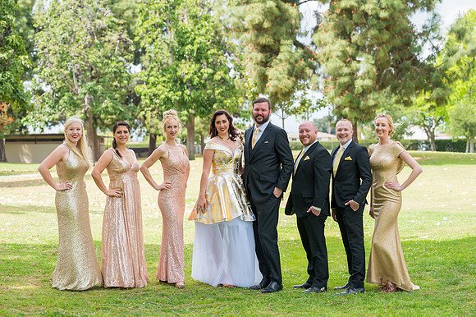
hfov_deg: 28.9
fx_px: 925
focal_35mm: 70
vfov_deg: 19.4
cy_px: 158
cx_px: 238
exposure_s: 1/2000
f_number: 4
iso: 500
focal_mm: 70
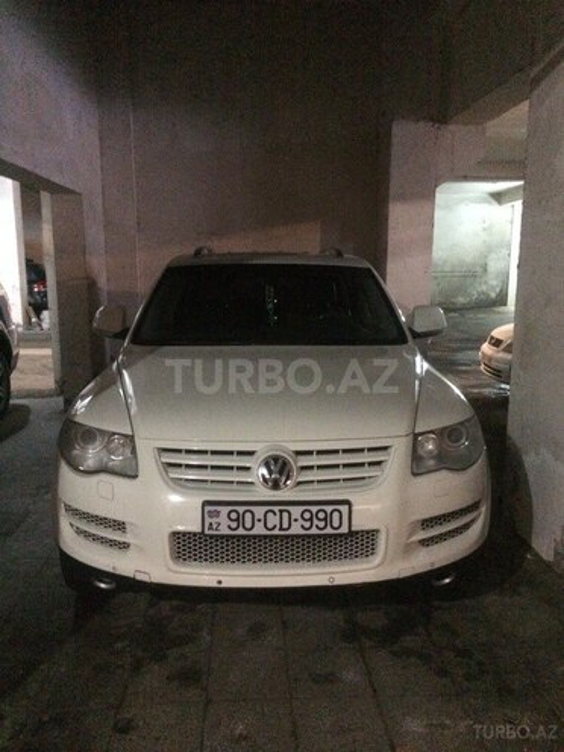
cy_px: 376
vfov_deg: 61.7
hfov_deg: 48.2
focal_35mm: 29
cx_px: 282
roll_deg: +1.6
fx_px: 630
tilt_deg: -7.6
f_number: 2.2
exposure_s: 1/17
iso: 1600
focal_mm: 4.15
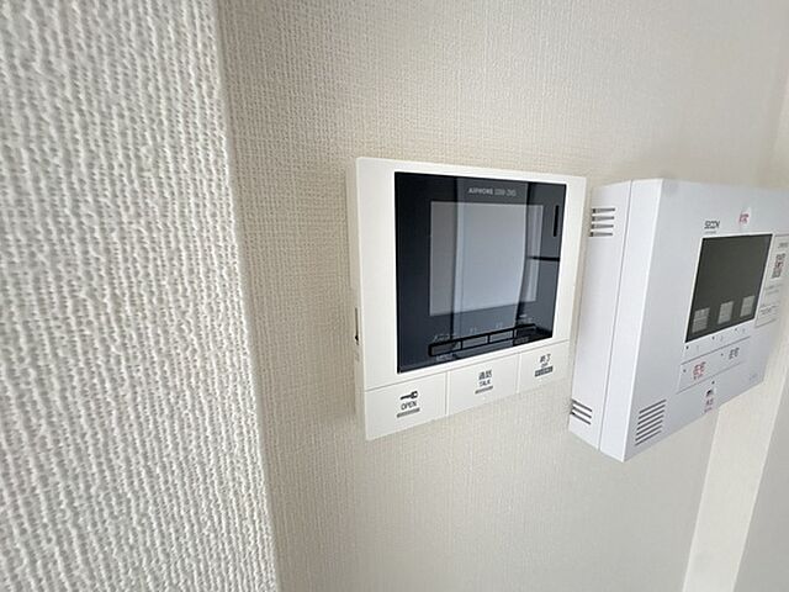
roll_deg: +0.8
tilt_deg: -12.2
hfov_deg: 102.1
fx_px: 319
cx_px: 394
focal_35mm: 14
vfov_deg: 85.7
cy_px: 296
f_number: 2.2
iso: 640
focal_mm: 2.22
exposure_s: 1/60
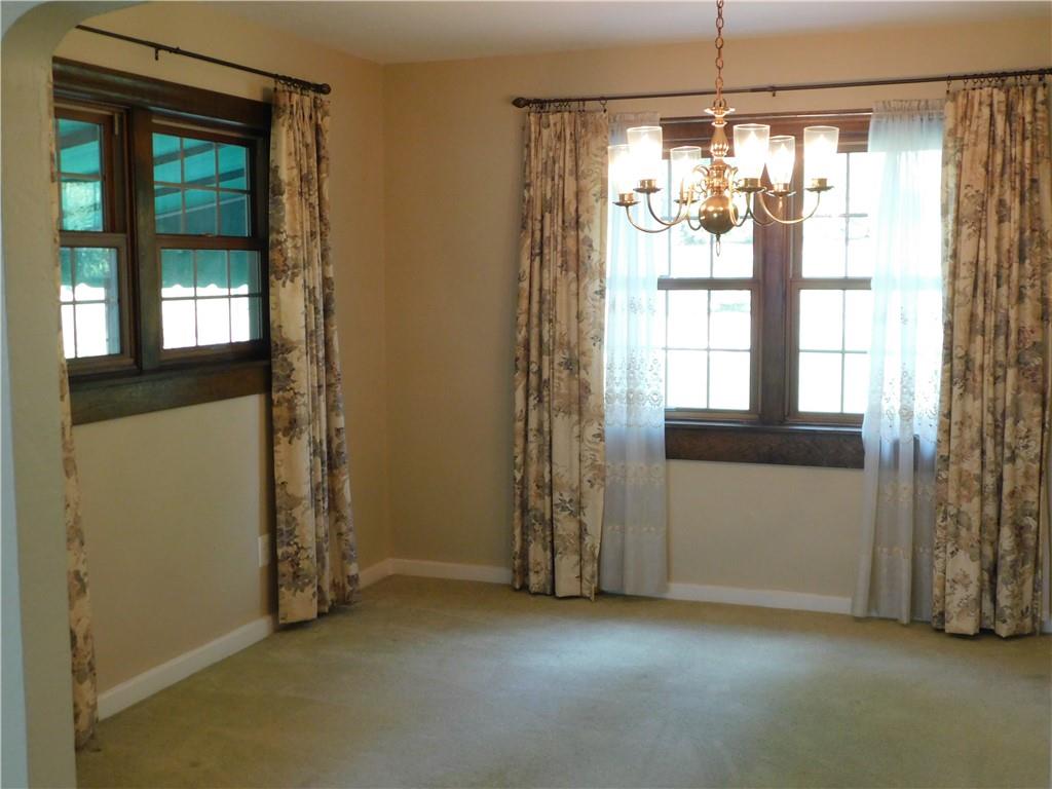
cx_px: 526
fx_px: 1216
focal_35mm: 40
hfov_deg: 46.8
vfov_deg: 36.0
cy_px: 394
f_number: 3.6
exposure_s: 1/25
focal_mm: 7.1
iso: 400
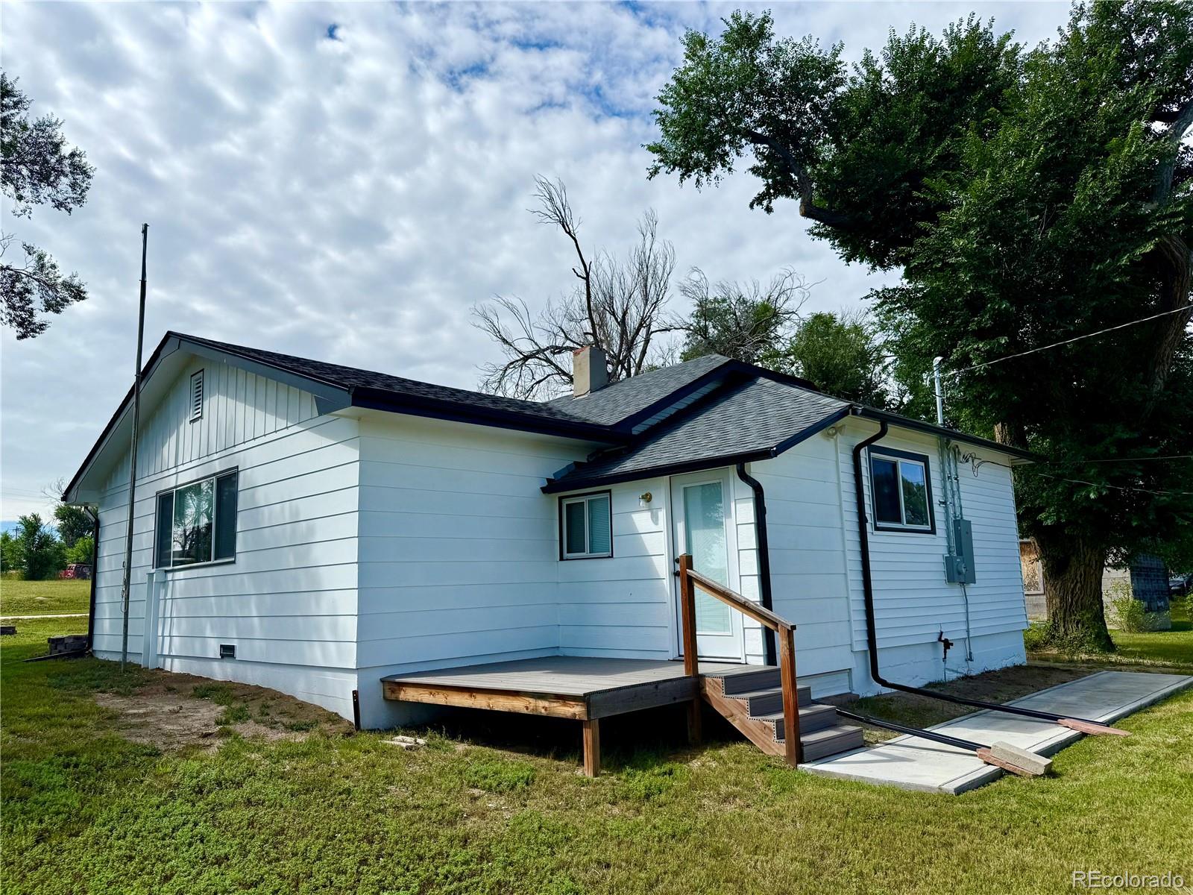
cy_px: 448
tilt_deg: +10.1
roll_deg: +1.4
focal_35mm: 24
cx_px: 596
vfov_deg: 56.8
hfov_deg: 71.6
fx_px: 827
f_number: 1.78
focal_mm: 6.76
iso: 80
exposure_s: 1/8130
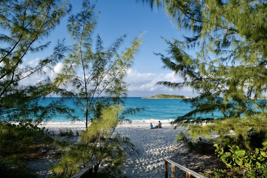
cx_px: 134
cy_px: 89
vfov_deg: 55.1
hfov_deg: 76.1
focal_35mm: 23
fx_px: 171
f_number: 5.6
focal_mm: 15
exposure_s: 1/450
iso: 160
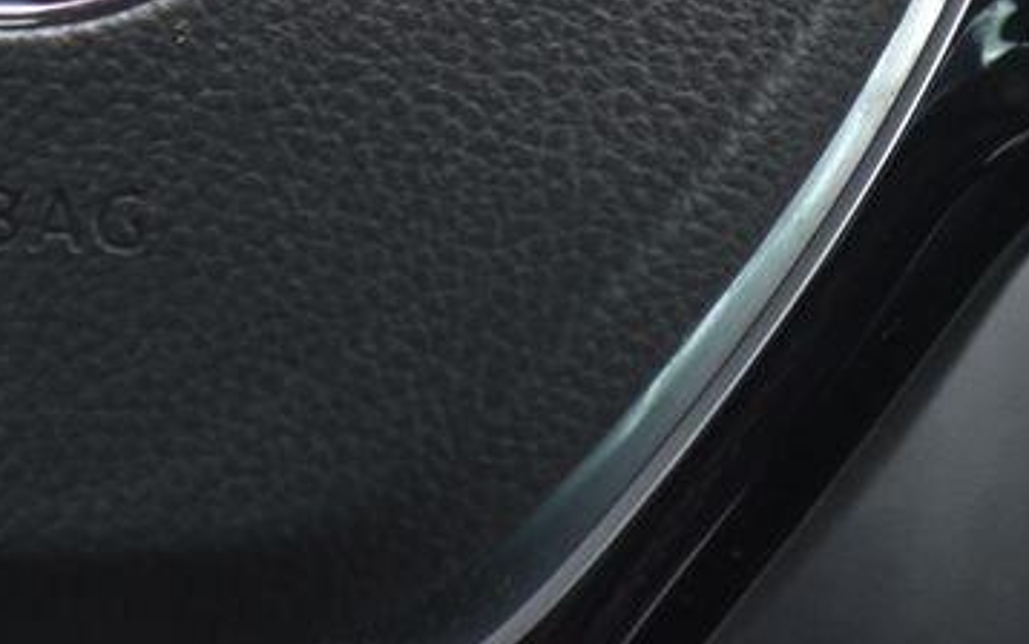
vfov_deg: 3.7
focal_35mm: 350
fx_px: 9818
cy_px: -259
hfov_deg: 6.0
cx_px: 1043
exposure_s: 1/50
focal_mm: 120
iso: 500
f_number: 4
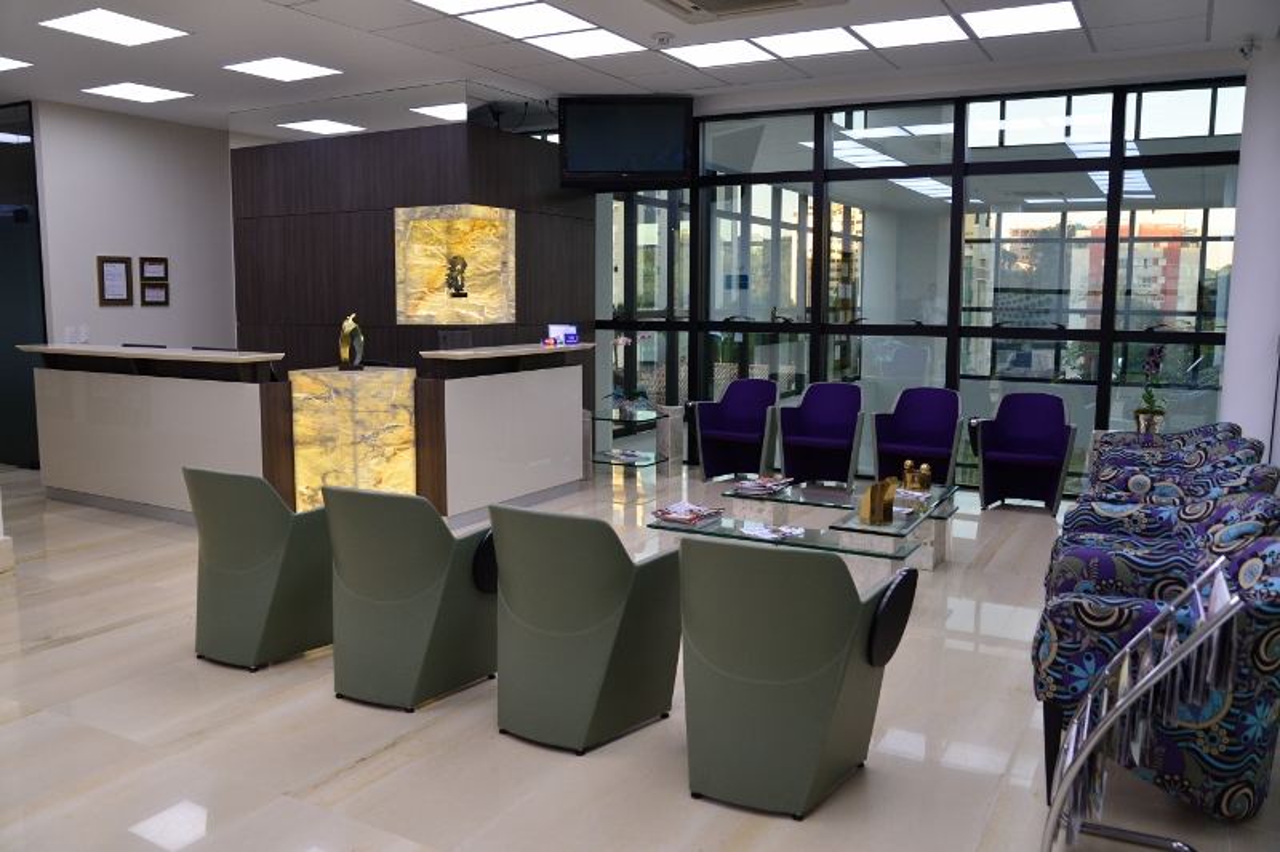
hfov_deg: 65.5
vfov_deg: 46.4
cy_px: 426
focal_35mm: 28
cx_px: 640
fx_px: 995
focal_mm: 28
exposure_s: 1/125
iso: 1600
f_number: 5.6
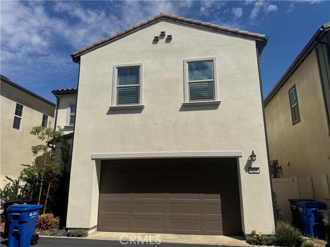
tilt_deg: +12.9
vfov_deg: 56.8
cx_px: 165
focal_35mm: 24
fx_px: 229
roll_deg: -0.1
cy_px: 124
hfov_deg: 71.6
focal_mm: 6.76
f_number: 1.78
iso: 80
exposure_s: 1/10417
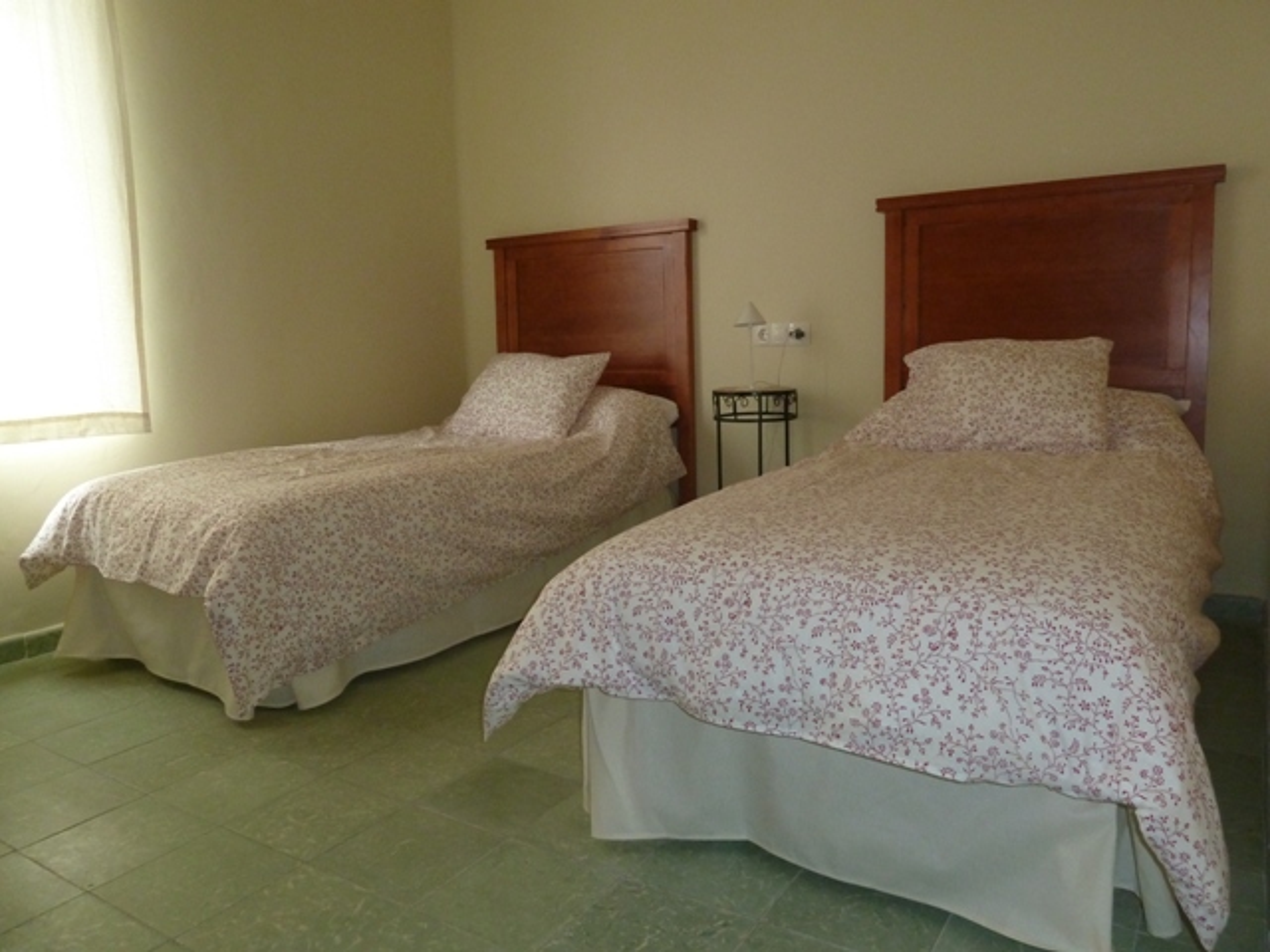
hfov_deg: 69.4
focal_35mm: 25
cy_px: 476
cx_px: 635
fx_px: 917
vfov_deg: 54.9
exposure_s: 1/30
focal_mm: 4.1
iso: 250
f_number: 3.3
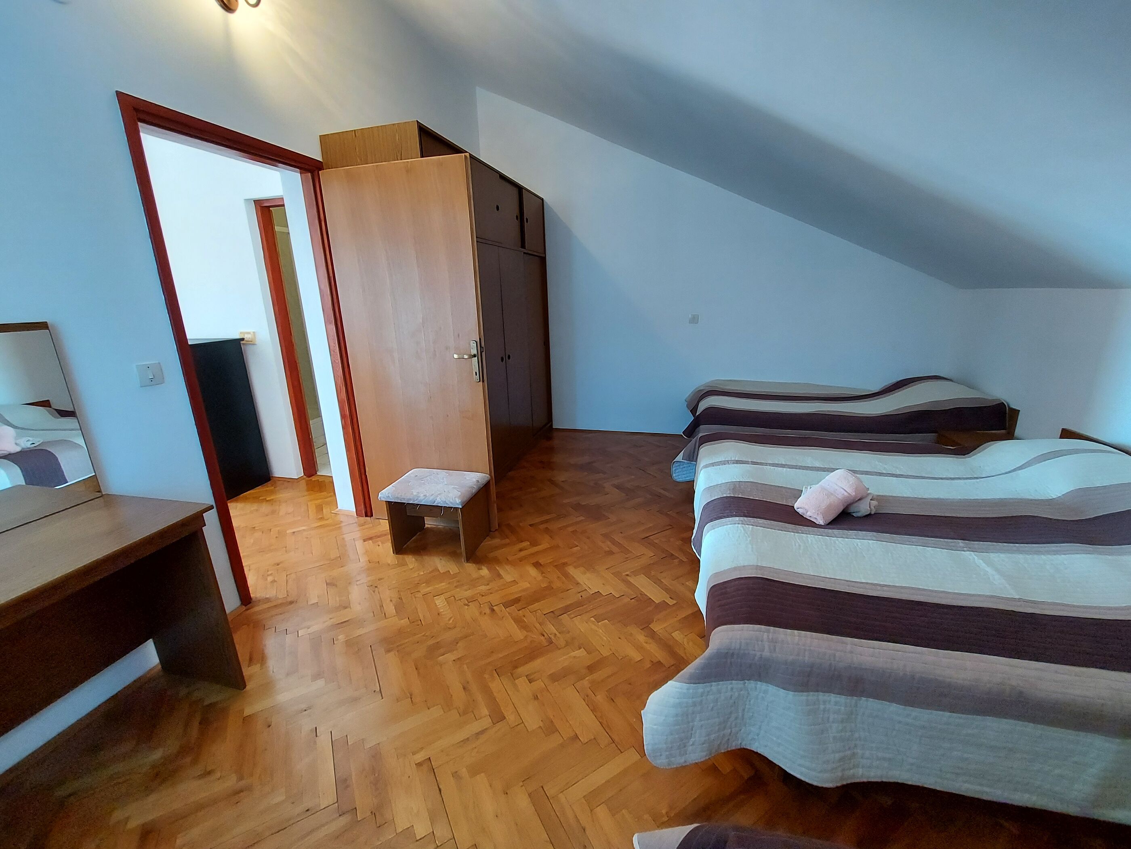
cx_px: 566
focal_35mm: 13
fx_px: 425
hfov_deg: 106.2
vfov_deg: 89.9
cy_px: 424
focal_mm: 1.74
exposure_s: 1/33
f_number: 2.2
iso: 320
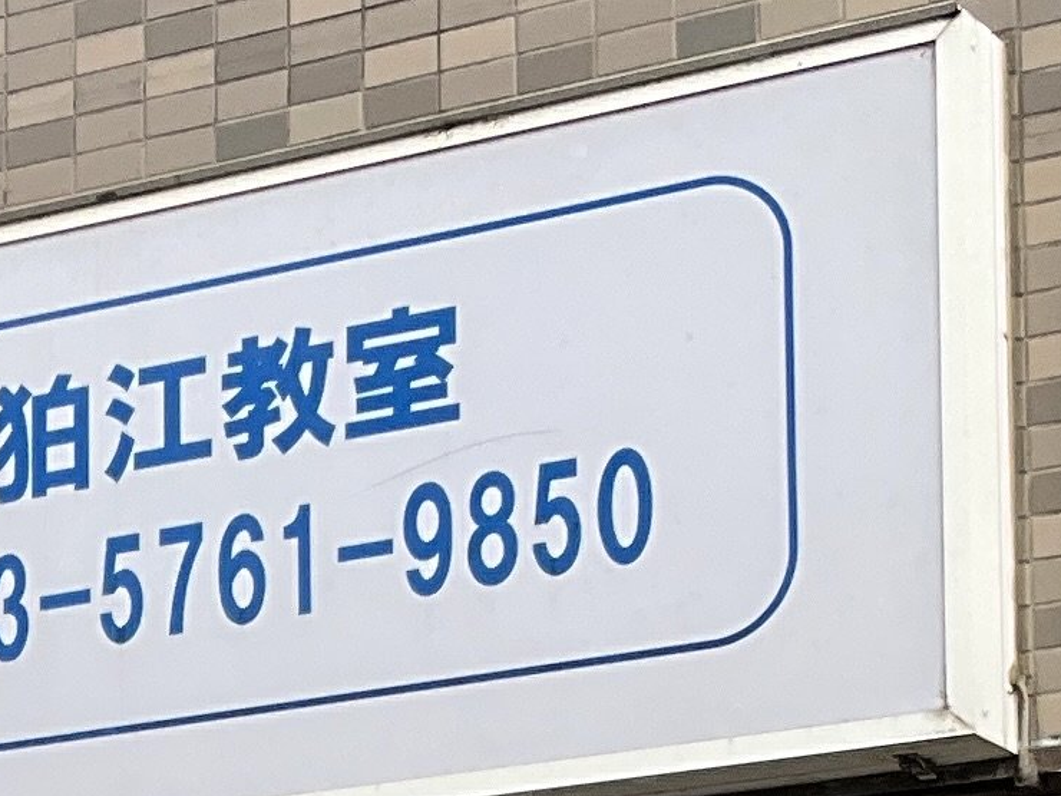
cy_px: 1248
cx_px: -294
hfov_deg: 12.2
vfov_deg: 9.1
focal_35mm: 158
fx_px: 4843
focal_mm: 3
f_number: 1.8
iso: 25
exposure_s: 1/473
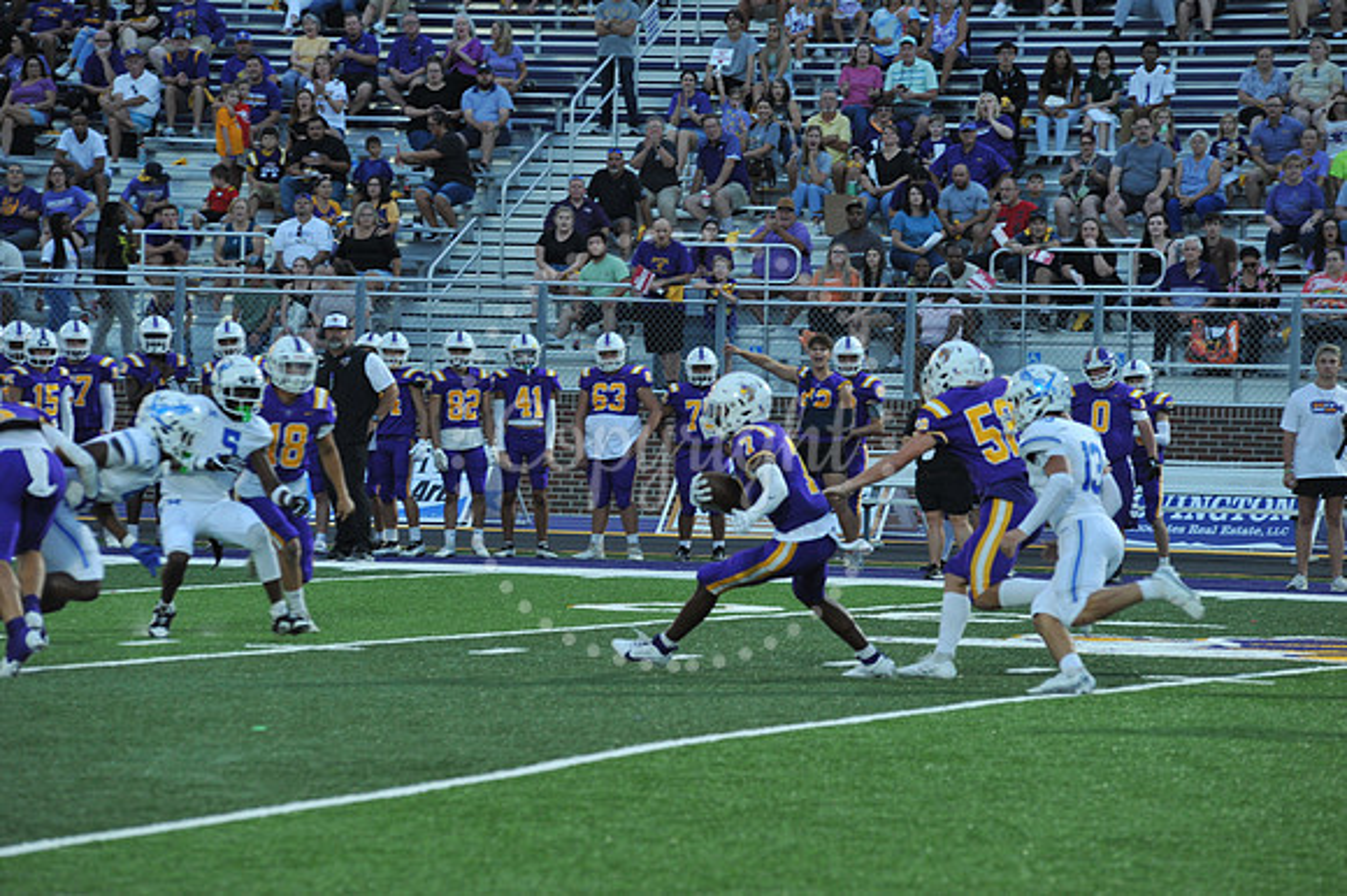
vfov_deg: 6.9
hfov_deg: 10.3
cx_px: 674
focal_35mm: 200
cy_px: 448
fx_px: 7479
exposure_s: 1/400
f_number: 6.3
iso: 1600
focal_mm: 200
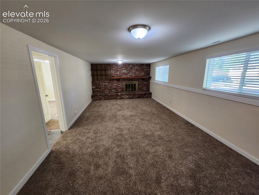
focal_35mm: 13
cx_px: 130
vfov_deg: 89.9
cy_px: 98
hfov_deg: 106.2
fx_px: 97
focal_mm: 1.74
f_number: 2.2
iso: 320
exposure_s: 1/60
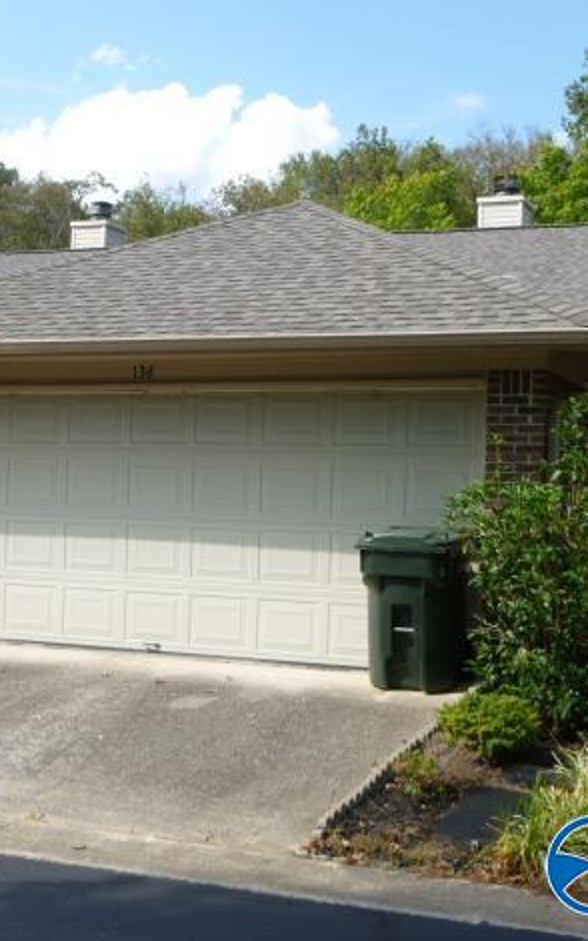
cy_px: 473
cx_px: 294
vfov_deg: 41.1
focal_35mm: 49
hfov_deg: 26.3
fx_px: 1258
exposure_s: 1/500
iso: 100
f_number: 3.6
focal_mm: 6.1
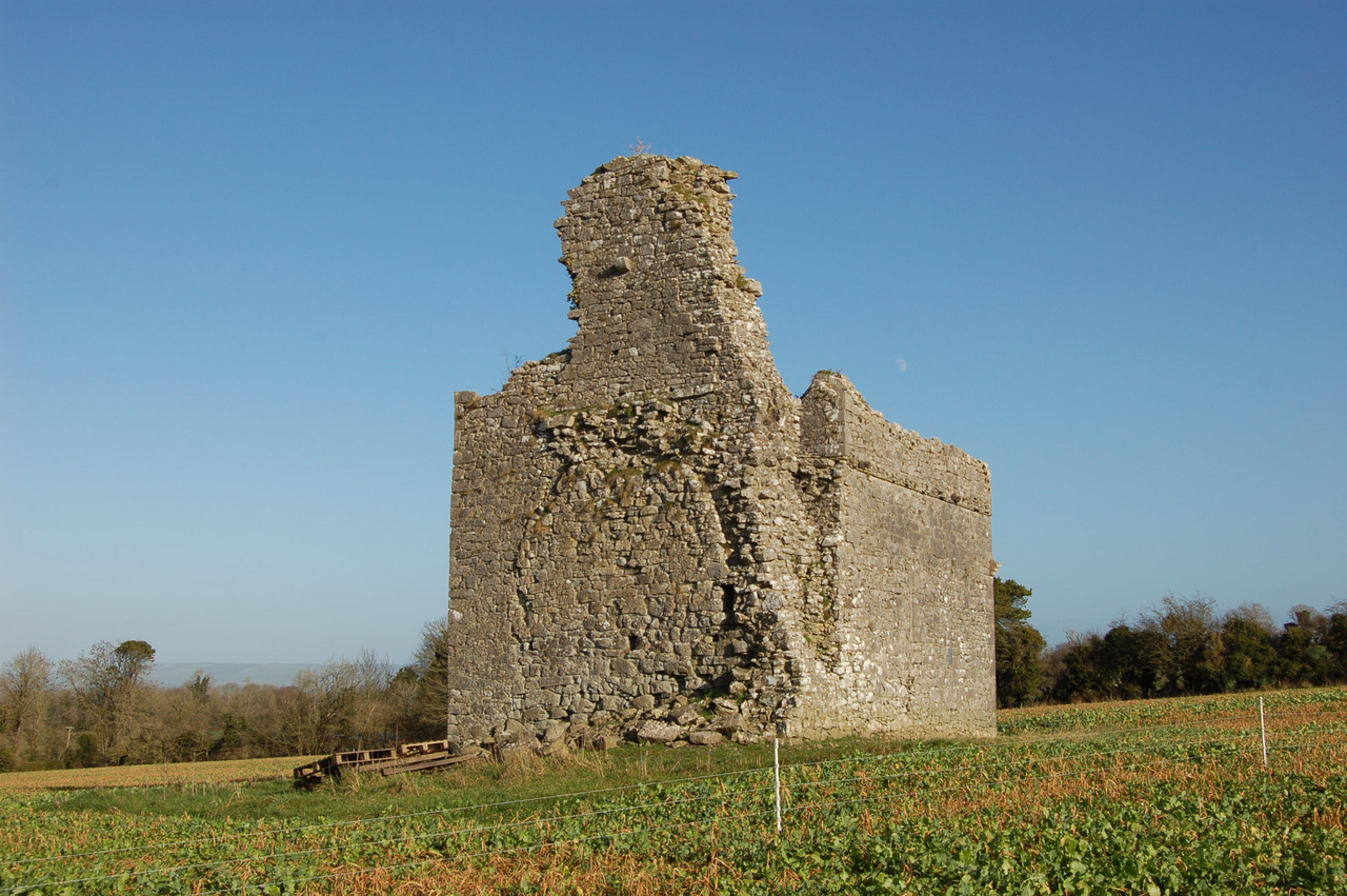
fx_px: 1458
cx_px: 674
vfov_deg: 34.1
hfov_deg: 49.6
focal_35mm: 39
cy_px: 448
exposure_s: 1/320
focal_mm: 26
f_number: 10
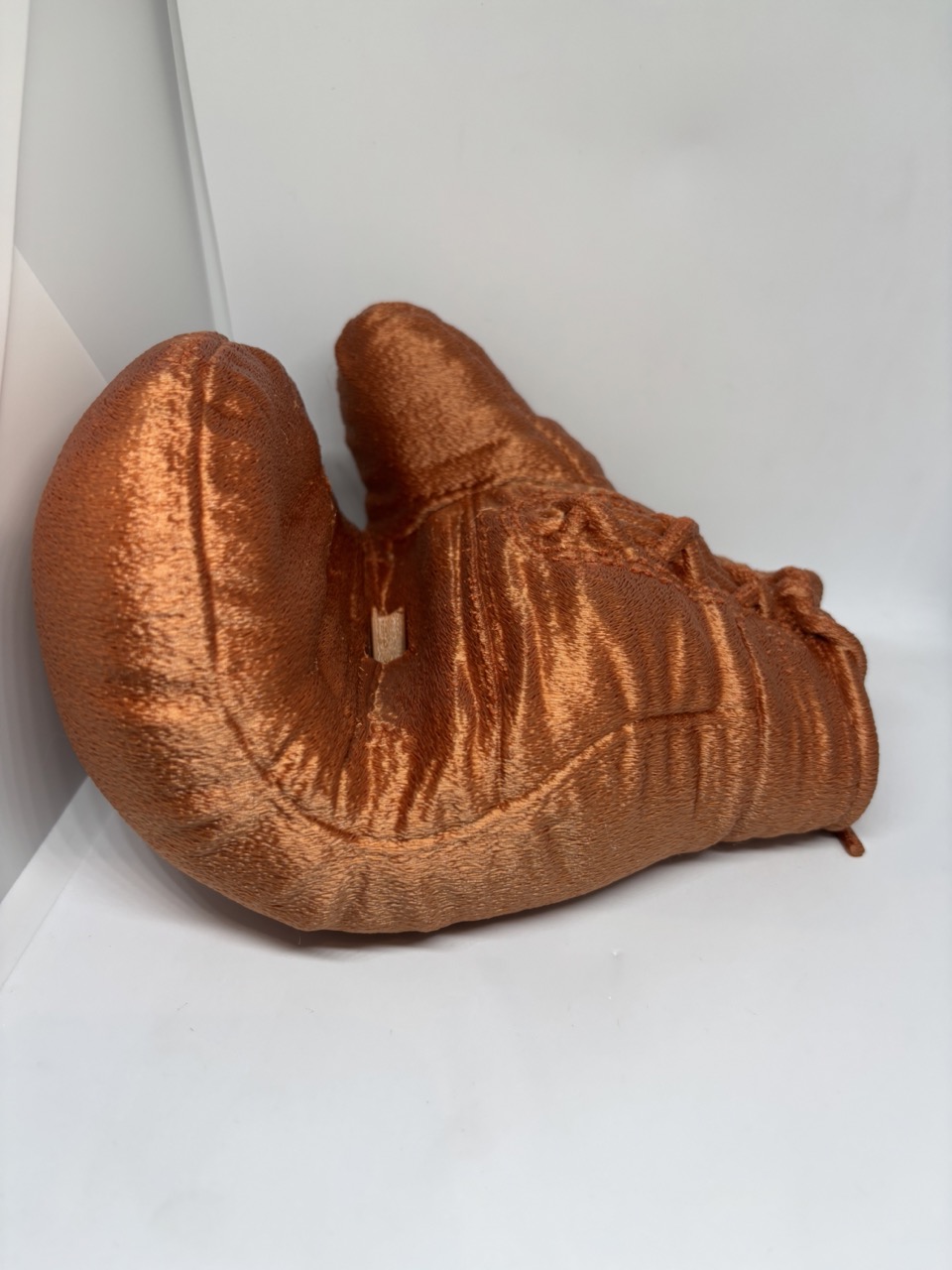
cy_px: 635
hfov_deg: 53.1
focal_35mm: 26
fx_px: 953
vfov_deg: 67.3
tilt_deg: -33.7
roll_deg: -1.6
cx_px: 476
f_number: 1.6
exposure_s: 1/120
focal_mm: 5.96
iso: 80
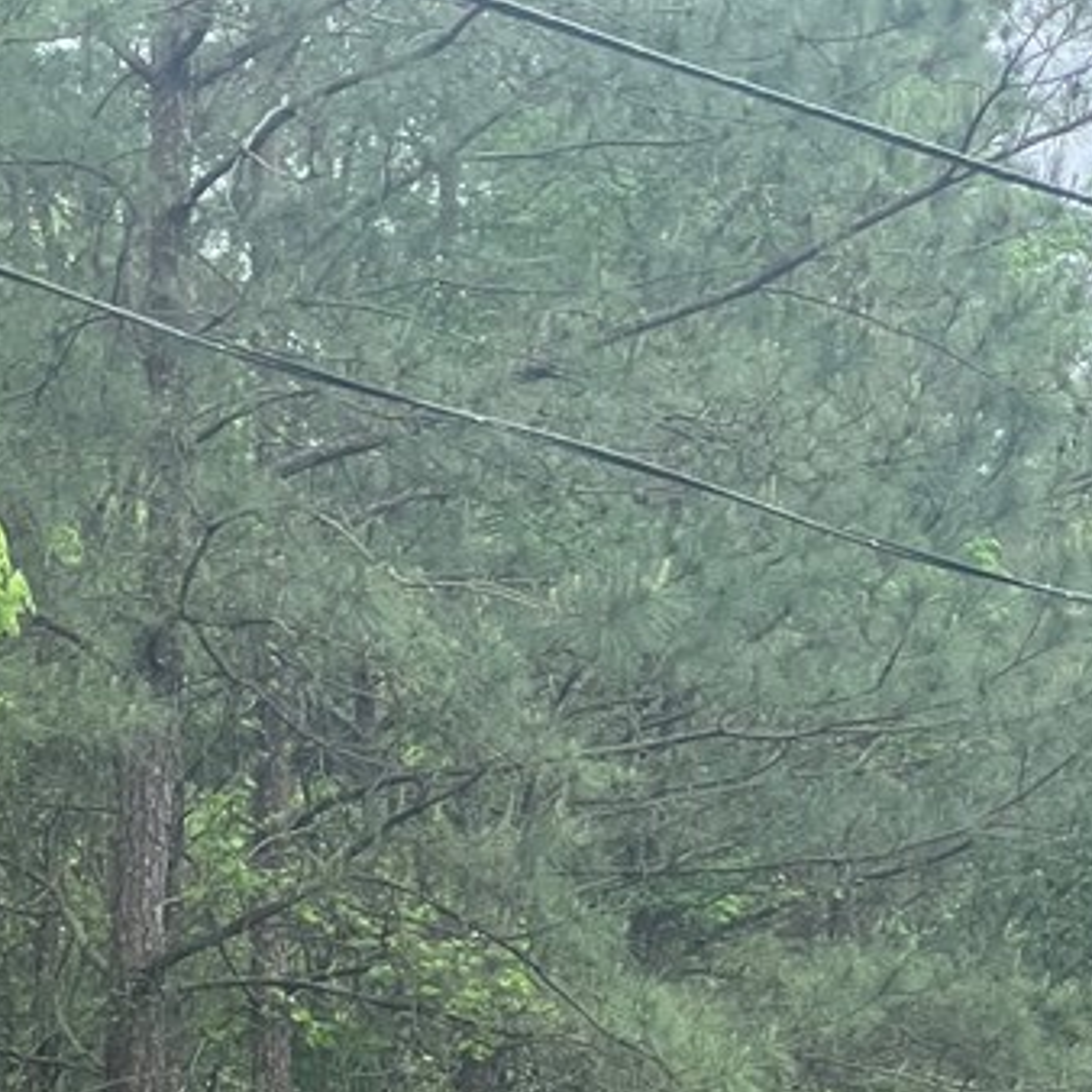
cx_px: 753
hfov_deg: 8.5
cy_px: 1570
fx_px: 7352
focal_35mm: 206
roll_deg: +1.6
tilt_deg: +2.3
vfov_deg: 8.3
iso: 200
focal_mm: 9
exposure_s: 1/99
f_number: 2.8
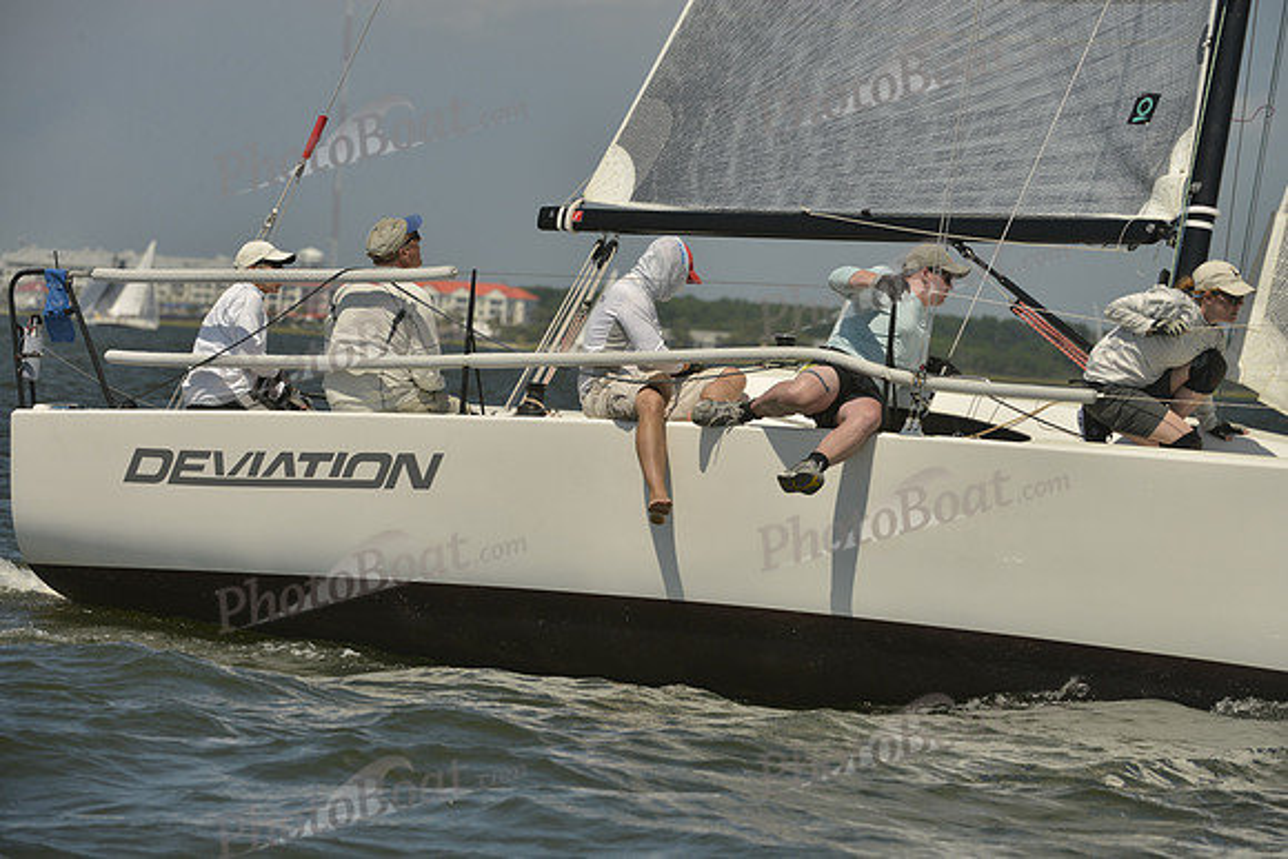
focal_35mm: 250
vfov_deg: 5.5
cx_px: 644
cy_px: 430
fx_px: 8946
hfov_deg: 8.2
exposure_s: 1/1600
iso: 280
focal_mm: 250
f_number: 10
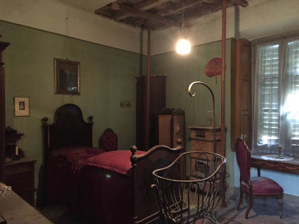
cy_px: 112
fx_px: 250
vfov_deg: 48.2
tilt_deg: -0.4
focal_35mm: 29
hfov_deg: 61.7
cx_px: 150
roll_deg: +0.1
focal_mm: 4.15
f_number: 2.2
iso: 1250
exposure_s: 1/17
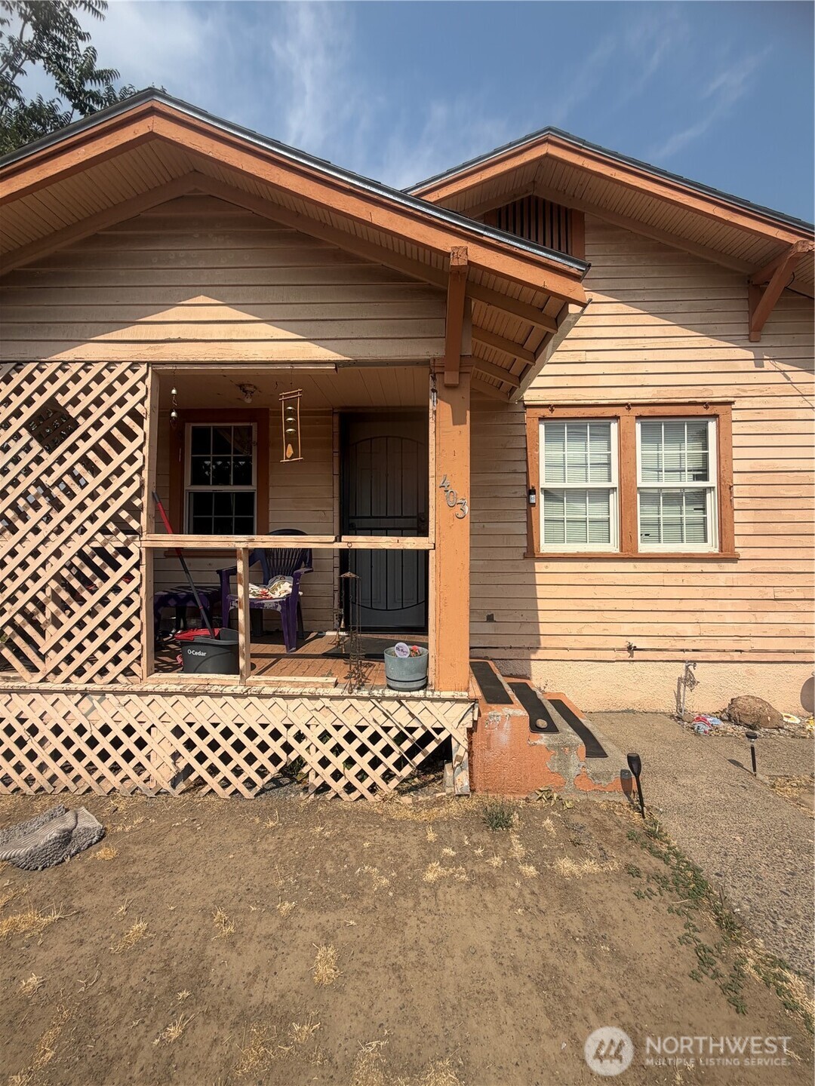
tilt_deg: +2.4
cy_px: 543
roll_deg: -0.3
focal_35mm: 14
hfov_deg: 85.7
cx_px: 408
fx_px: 439
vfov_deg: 102.1
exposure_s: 1/1068
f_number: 2.2
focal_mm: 2.22
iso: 20
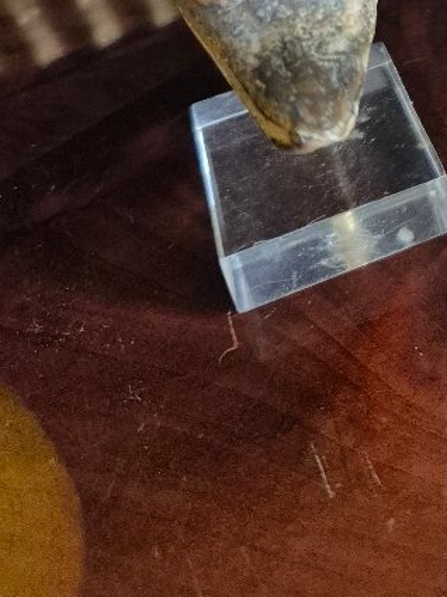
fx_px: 1121
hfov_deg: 20.1
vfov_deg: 26.3
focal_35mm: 65
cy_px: -132
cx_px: 631
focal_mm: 5.4
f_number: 1.8
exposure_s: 1/100
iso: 1250
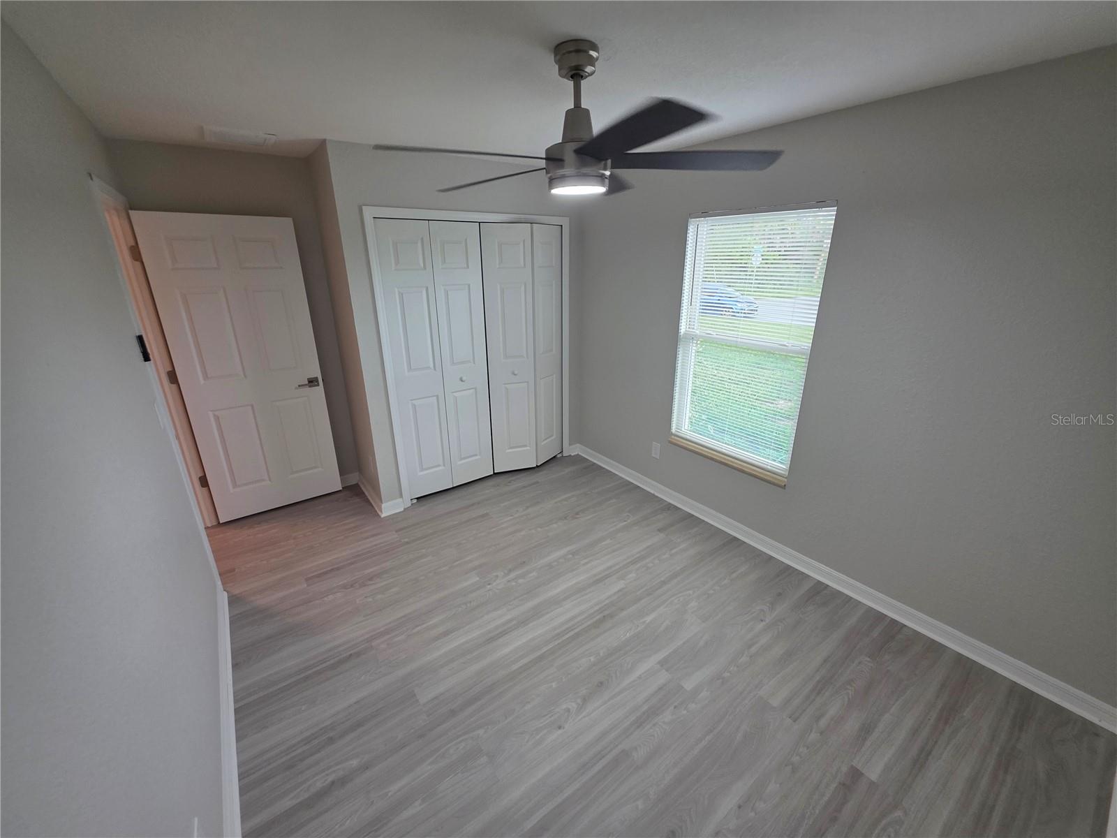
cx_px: 558
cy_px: 419
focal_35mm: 13
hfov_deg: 106.2
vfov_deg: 89.9
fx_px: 419
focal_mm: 2.2
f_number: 1.9
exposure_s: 1/120
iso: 125
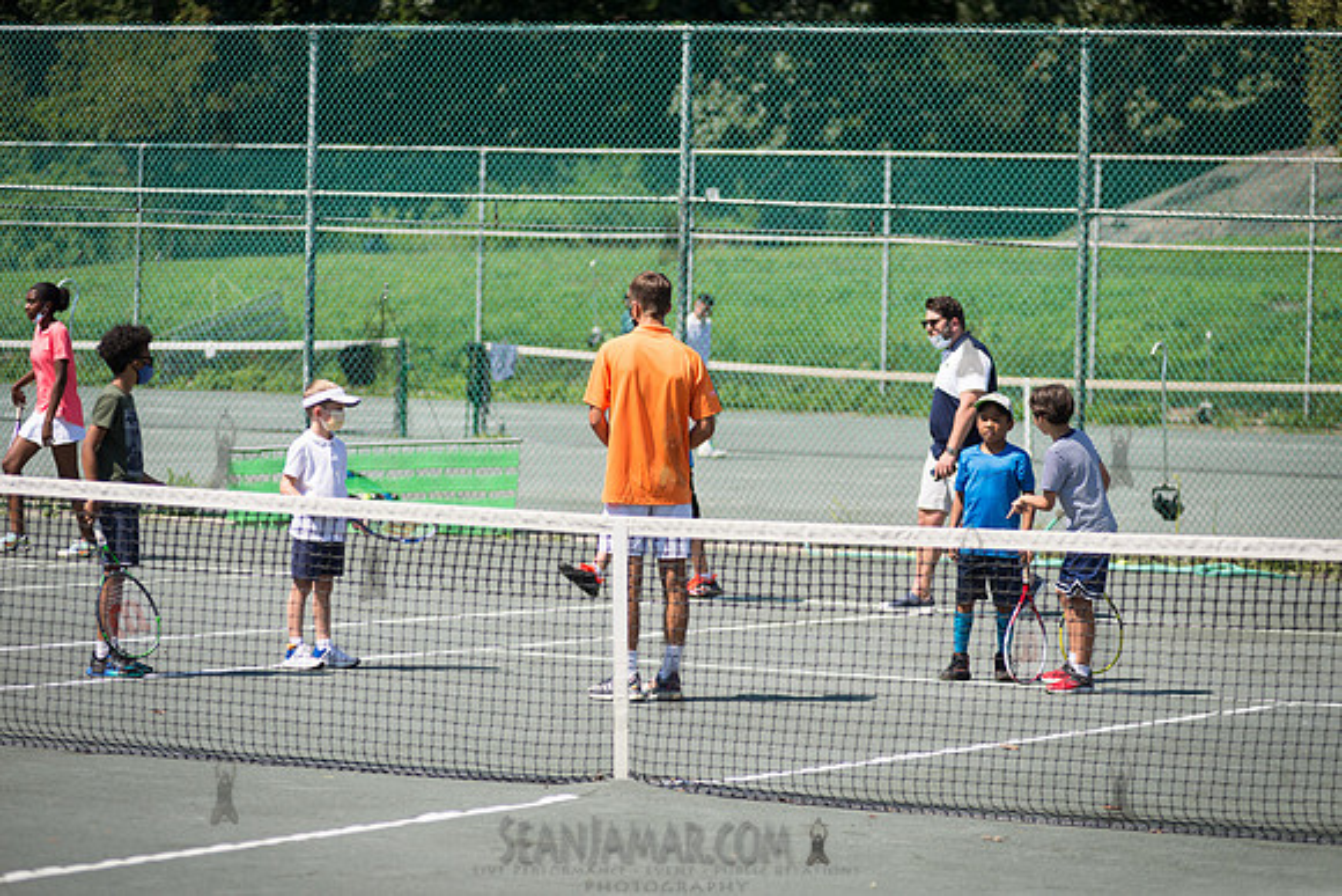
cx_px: 671
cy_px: 448
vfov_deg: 9.5
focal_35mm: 145
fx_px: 5406
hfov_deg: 14.2
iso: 125
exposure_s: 1/1250
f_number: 4
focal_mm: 145
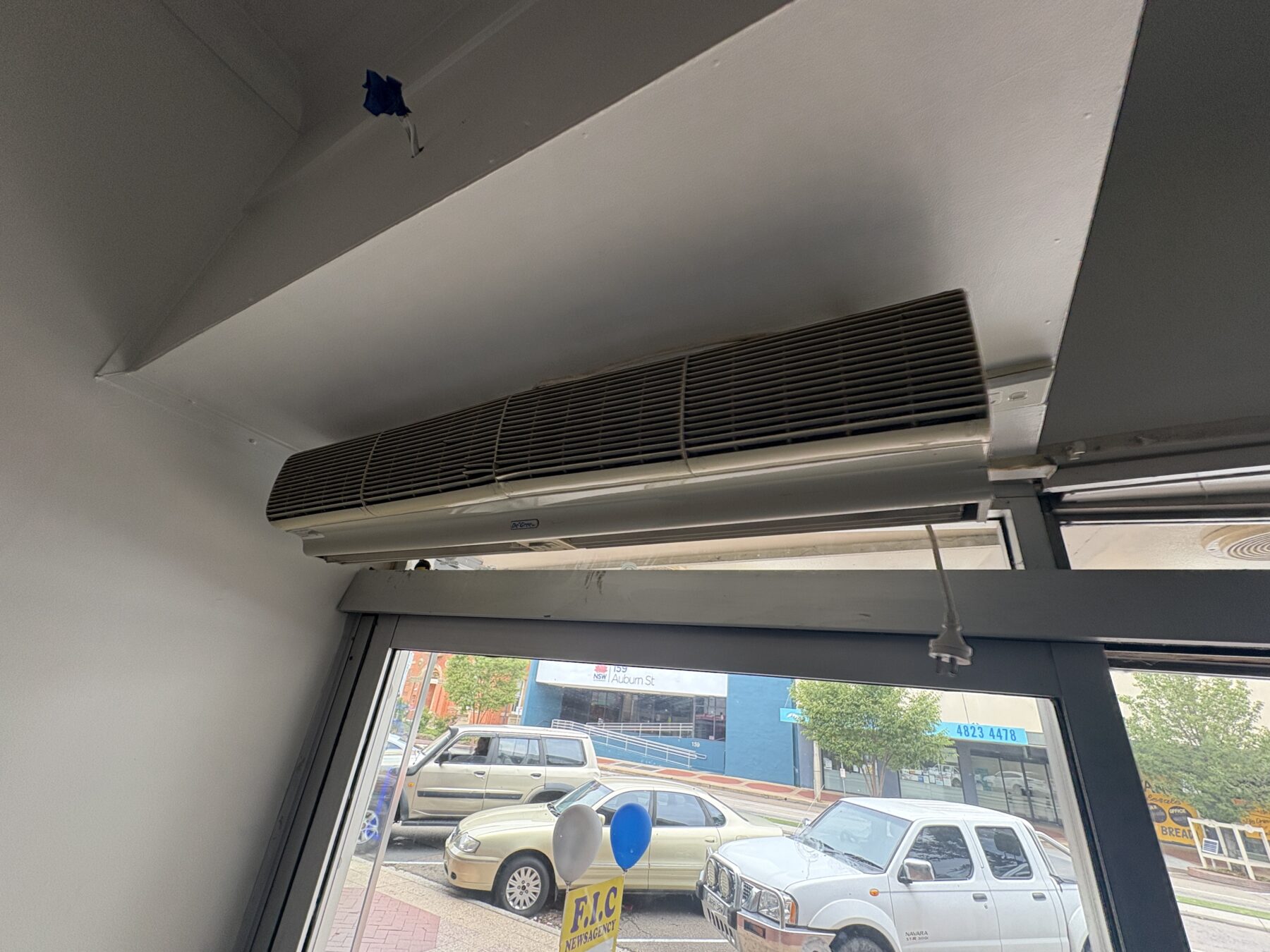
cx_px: 635
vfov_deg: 85.7
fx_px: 514
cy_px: 476
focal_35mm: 14
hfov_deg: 102.1
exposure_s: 1/125
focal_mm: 2.22
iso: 125
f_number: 2.2
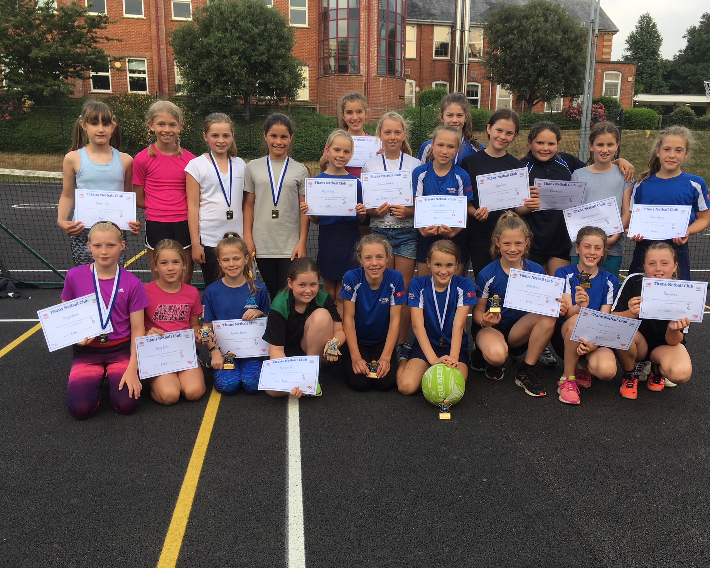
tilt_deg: -10.4
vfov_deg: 47.1
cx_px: 388
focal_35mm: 31
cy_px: 282
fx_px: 651
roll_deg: -1.6
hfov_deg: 57.1
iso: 25
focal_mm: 4.15
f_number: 2.2
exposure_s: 1/314
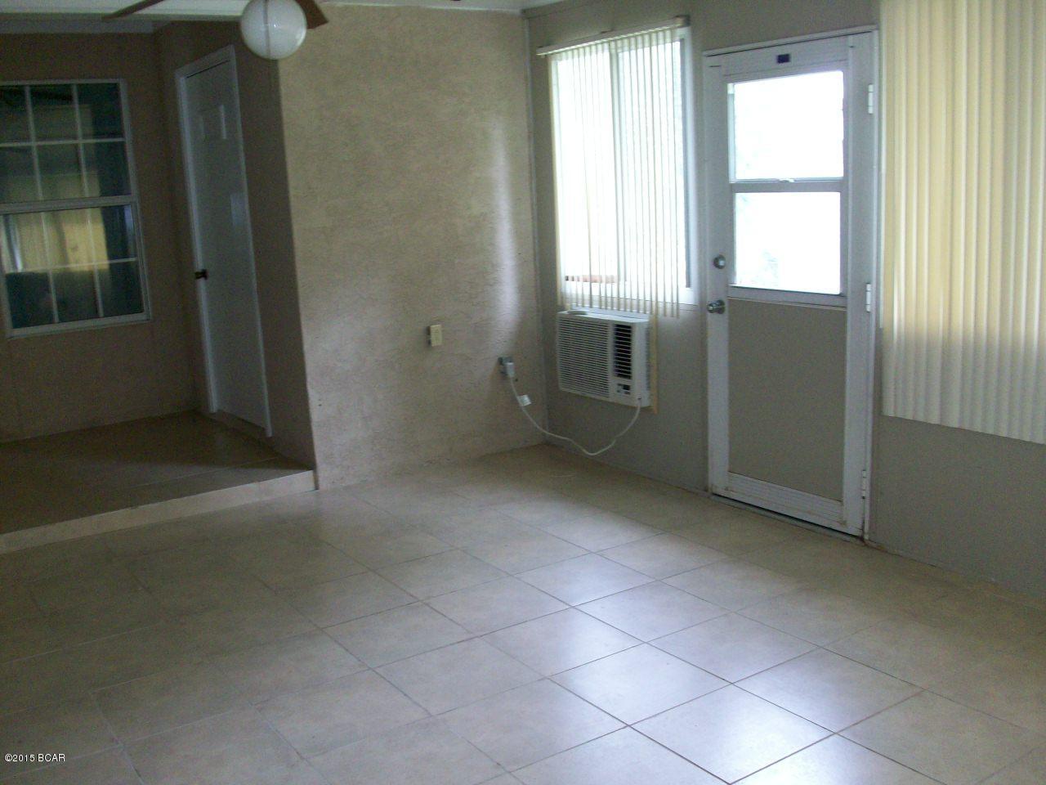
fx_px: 1027
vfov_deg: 41.8
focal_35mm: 34
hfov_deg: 54.0
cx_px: 523
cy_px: 392
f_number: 2.8
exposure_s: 1/60
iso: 160
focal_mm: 5.7
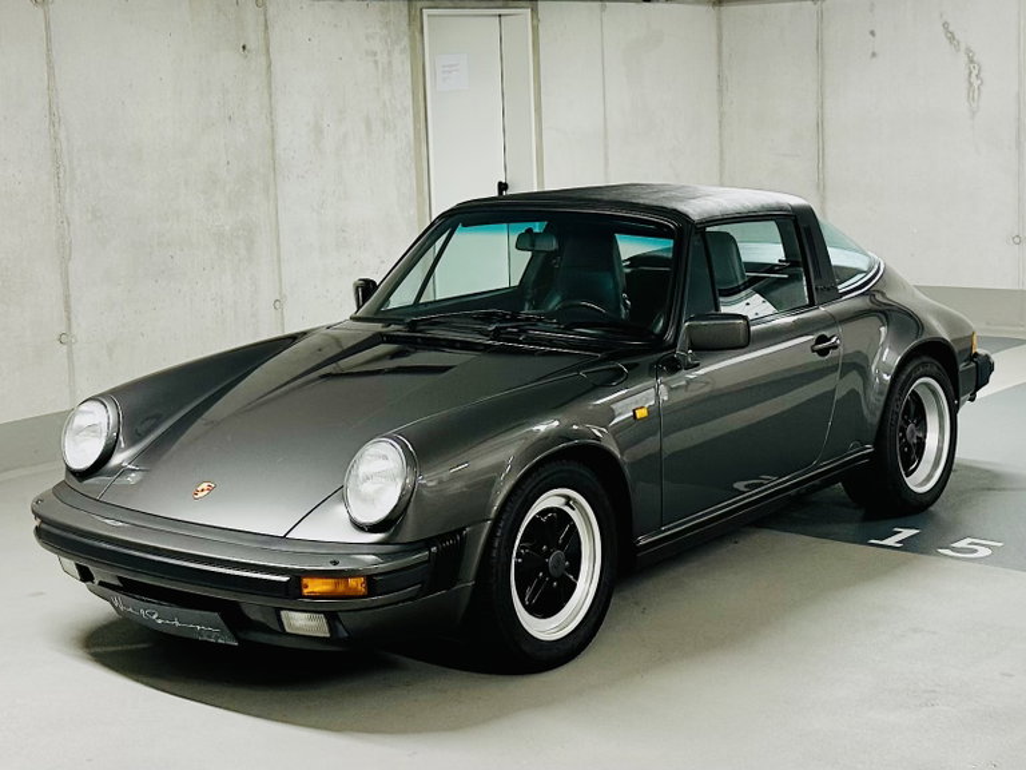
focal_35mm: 24
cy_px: 385
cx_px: 513
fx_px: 711
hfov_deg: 71.6
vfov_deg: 56.8
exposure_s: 1/50
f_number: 1.78
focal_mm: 6.86
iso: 125
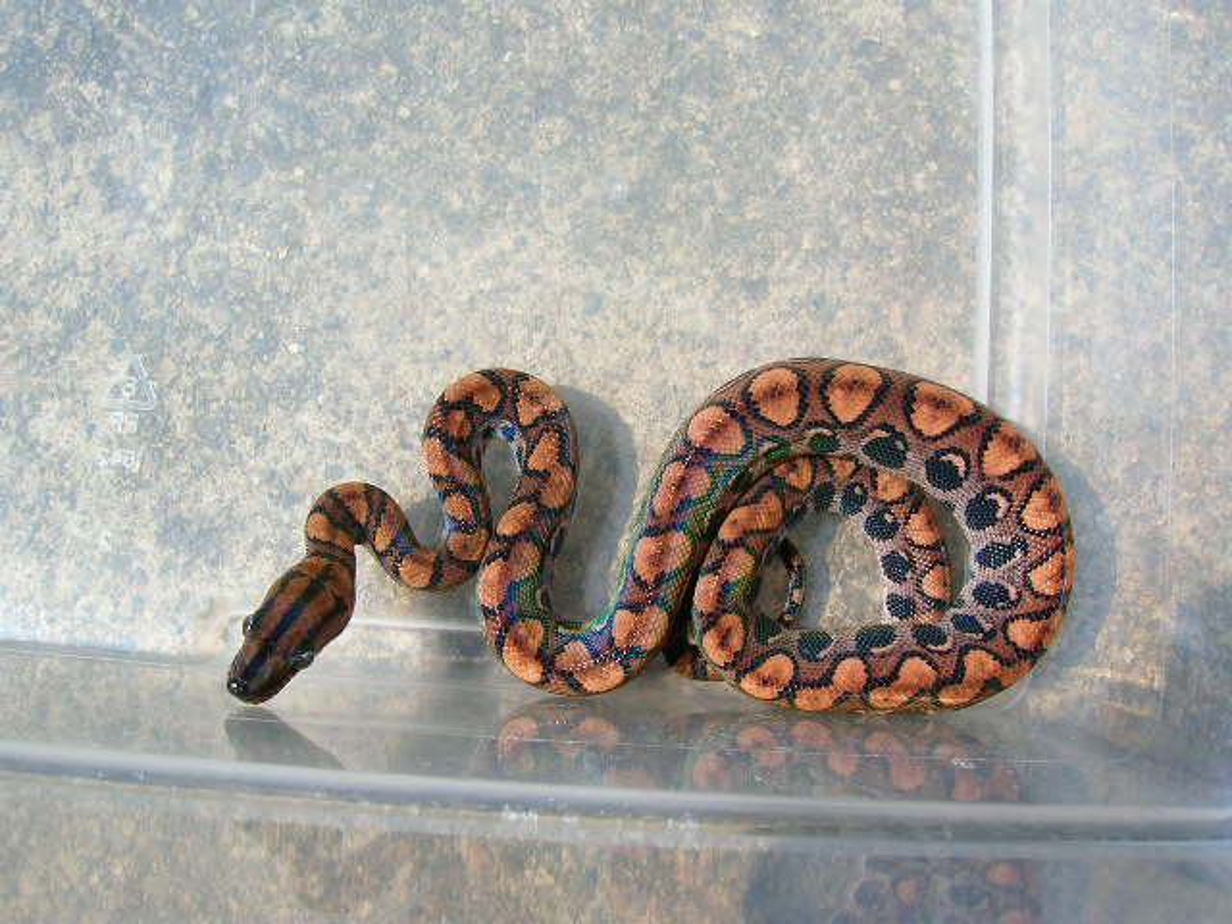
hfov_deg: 54.0
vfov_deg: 41.8
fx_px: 1210
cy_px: 462
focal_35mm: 34
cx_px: 616
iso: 50
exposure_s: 1/522
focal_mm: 5.7
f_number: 4.9
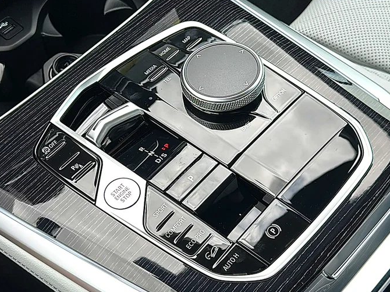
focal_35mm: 46
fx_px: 518
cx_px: 188
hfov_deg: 41.2
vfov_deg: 31.5
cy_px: 147
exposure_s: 1/746
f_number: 1.78
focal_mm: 6.86
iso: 80
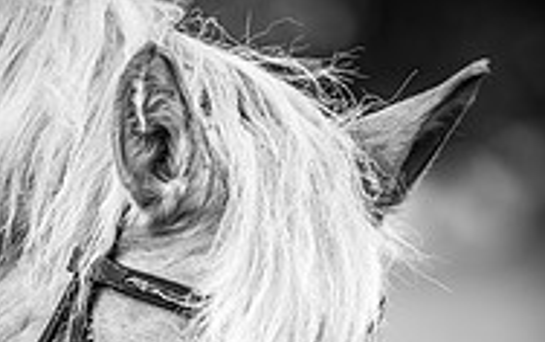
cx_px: 174
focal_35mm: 1096
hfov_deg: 1.9
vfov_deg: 1.2
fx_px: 16298
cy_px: 600
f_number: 5
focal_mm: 300
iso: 400
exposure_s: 1/800
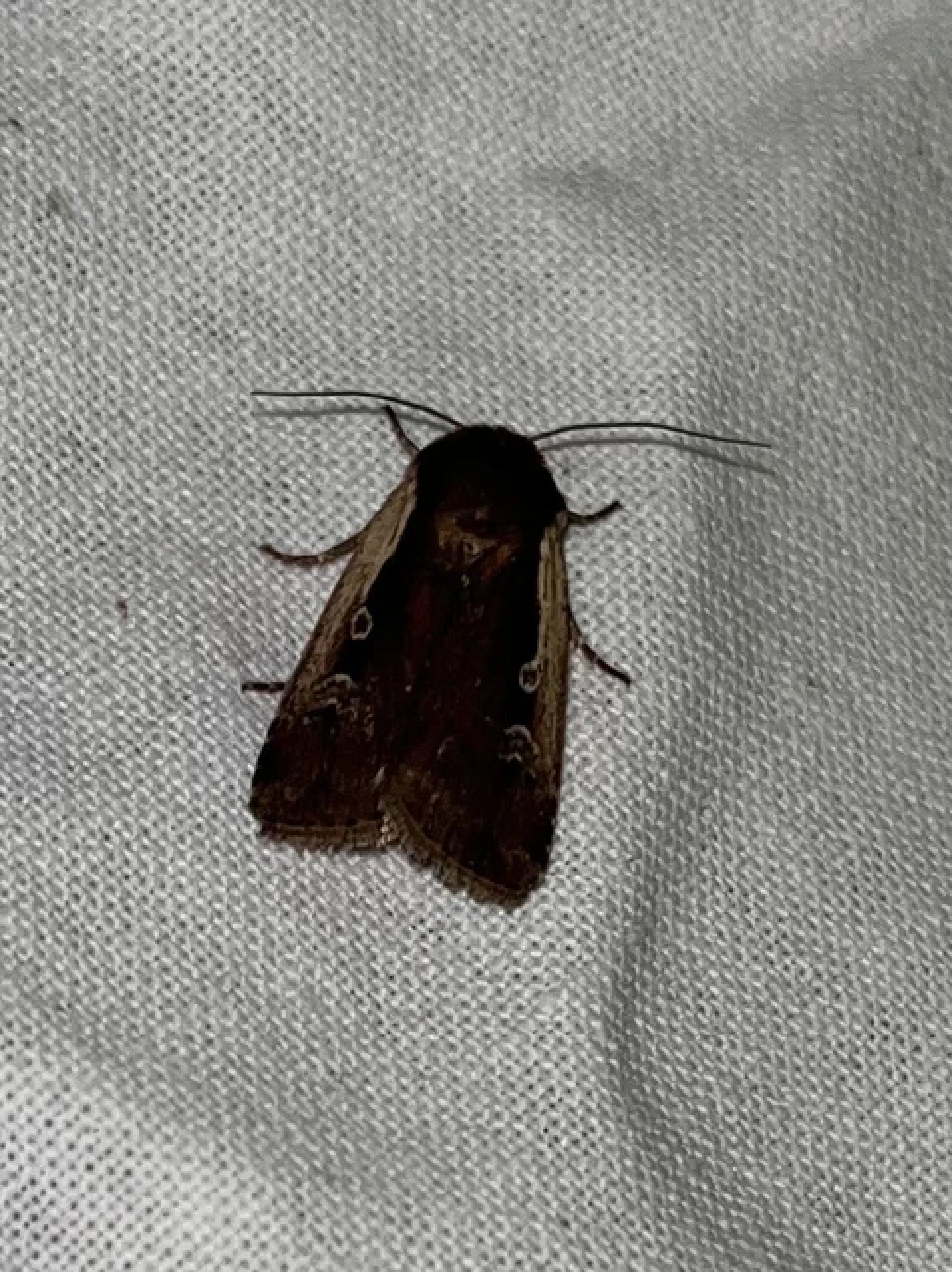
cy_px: 636
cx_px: 476
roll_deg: +38.9
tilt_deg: -6.0
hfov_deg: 53.0
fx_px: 955
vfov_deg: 67.3
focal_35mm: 26
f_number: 1.6
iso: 32
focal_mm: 5.1
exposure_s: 1/1832
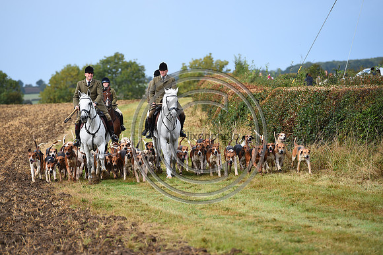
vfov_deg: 6.9
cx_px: 192
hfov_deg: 10.3
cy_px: 128
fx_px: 2126
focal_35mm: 200
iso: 320
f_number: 5
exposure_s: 1/640
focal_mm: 200
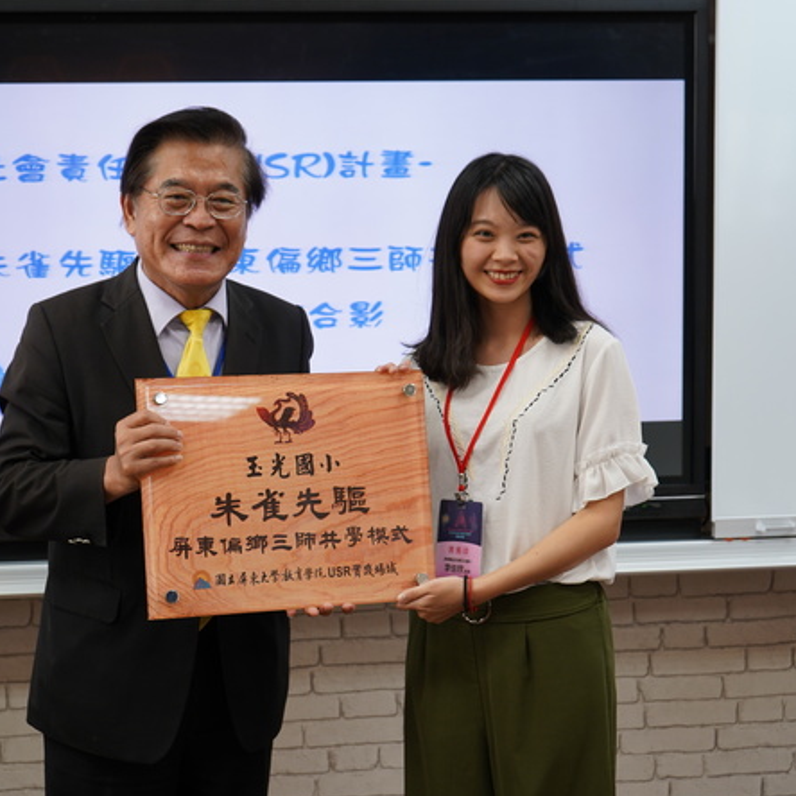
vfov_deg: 25.7
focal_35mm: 67
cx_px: 339
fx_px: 1743
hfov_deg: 25.7
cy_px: 404
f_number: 4.5
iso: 500
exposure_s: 1/60
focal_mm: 50
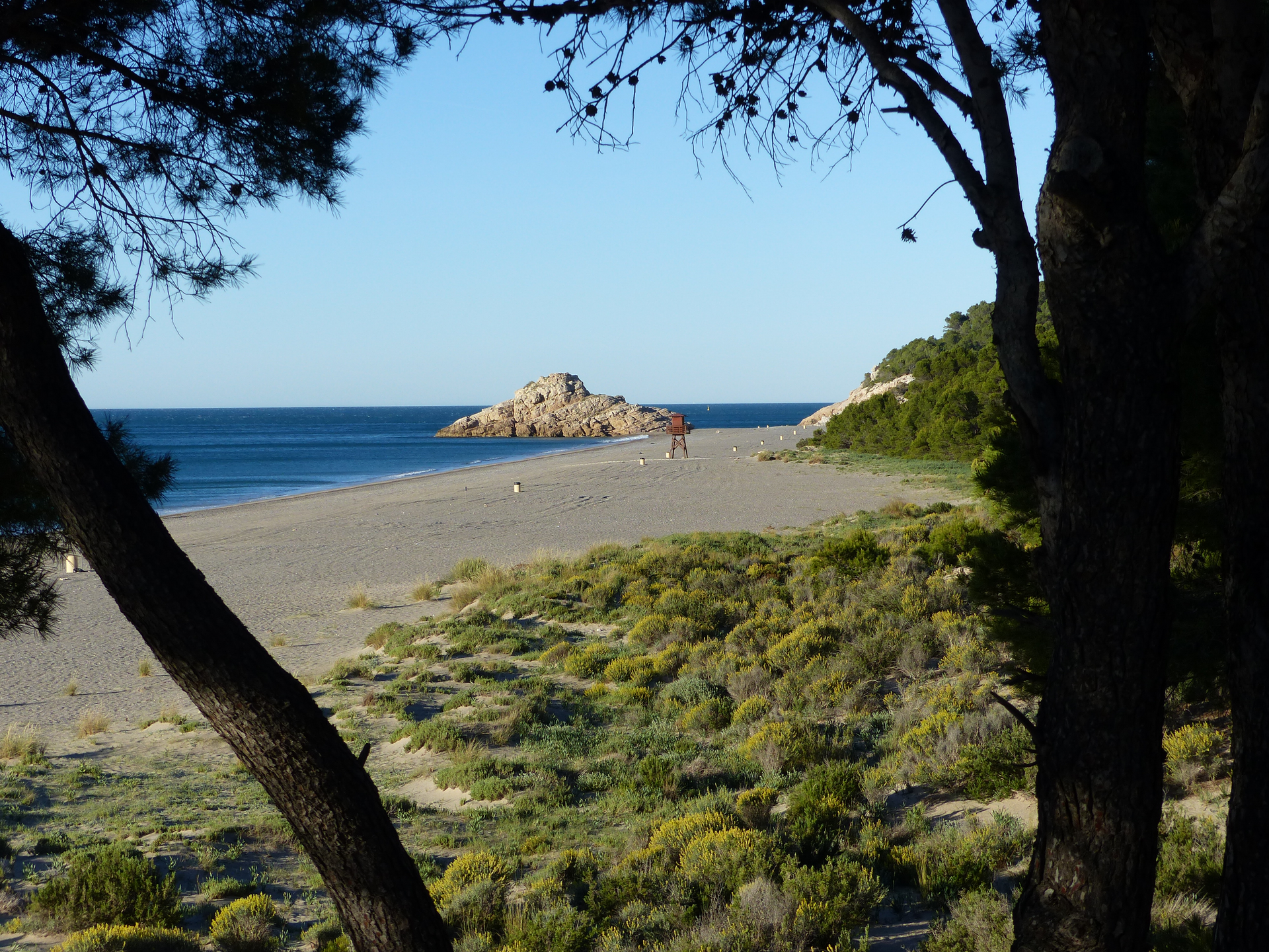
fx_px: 2749
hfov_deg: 26.0
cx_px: 634
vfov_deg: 19.6
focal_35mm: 75
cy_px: 476
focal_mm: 13.5
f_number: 4
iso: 100
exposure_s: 1/800
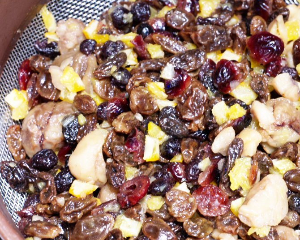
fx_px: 746
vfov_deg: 18.3
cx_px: 219
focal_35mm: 84
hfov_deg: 22.6
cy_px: 145
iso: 2000
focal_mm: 50
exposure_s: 1/10
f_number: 10
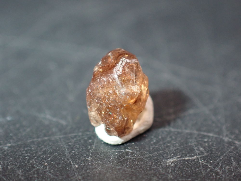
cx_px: 120
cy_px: 90
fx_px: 696
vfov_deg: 14.8
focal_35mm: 100
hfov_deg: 19.6
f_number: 14
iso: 800
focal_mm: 18
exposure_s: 1/100
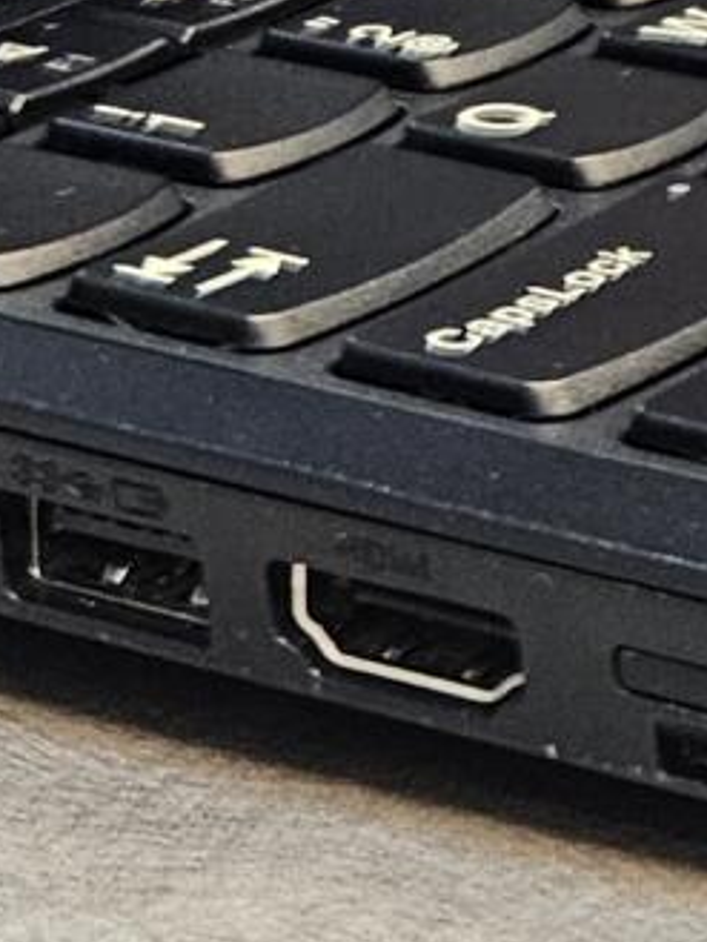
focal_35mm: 179
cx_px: 1583
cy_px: -1097
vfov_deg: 10.0
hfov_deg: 7.8
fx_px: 4871
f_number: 1.8
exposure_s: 1/100
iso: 400
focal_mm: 5.4
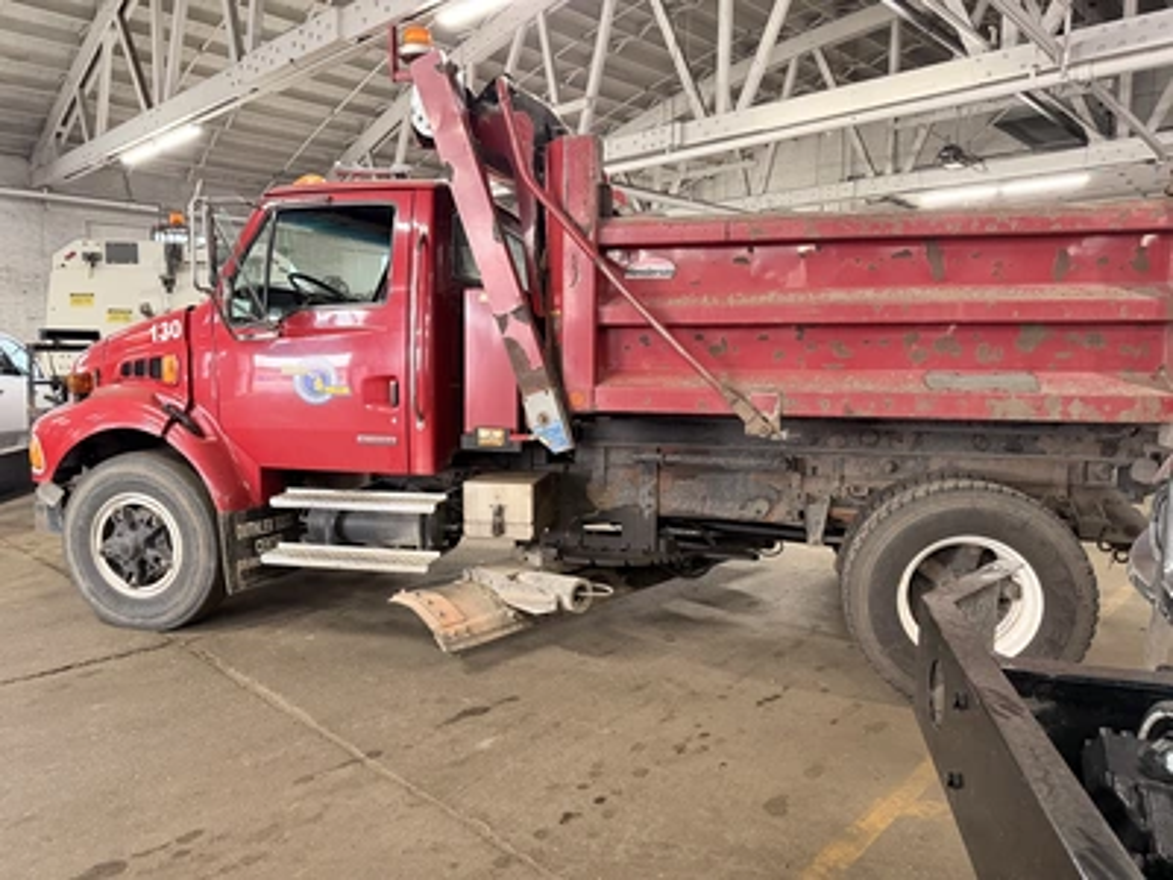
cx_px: 586
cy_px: 440
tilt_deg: -4.9
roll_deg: +0.1
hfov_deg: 71.6
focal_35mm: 24
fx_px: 813
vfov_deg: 56.8
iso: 640
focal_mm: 6.76
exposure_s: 1/40
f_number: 1.78
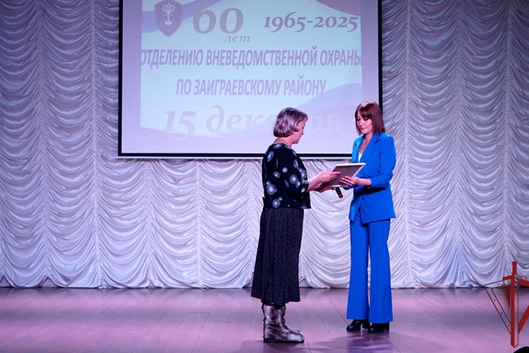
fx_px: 779
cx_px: 262
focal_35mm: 53
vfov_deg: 25.5
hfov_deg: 37.5
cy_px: 163
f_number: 4.5
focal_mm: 32
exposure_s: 1/160
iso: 400
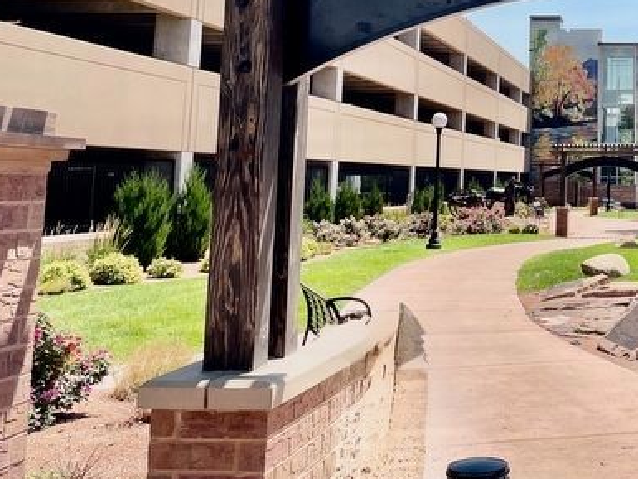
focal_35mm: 54
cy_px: 40
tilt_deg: +8.9
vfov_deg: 26.1
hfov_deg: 33.0
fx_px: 996
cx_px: 618
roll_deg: -1.1
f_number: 1.6
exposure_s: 1/3300
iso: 32
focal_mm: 4.2
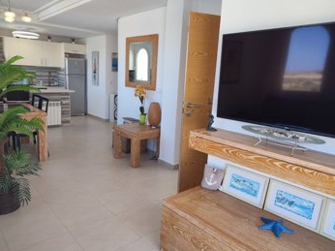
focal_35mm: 25
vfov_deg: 54.8
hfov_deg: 69.4
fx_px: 242
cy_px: 123
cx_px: 163
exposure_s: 1/50
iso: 60
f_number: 1.89
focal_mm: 5.89
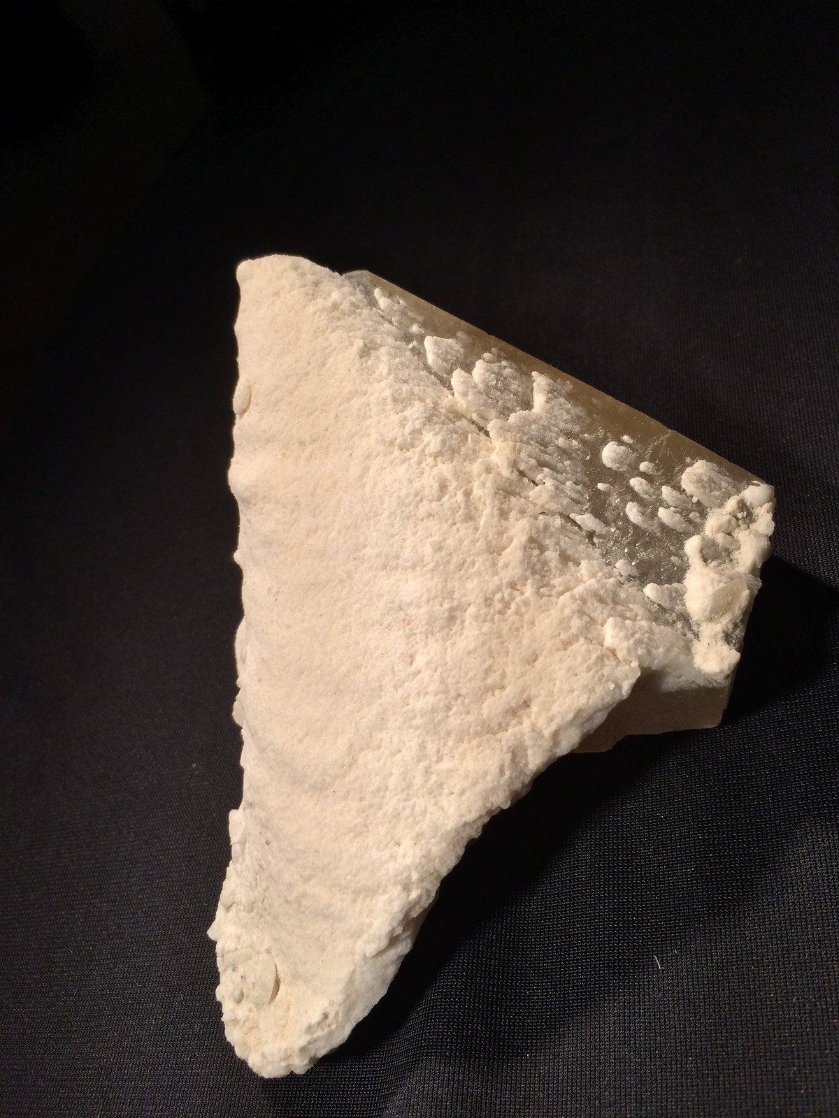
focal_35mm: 29
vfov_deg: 61.7
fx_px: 937
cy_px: 559
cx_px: 420
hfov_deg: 48.2
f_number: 2.2
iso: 32
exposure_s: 1/357
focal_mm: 4.15
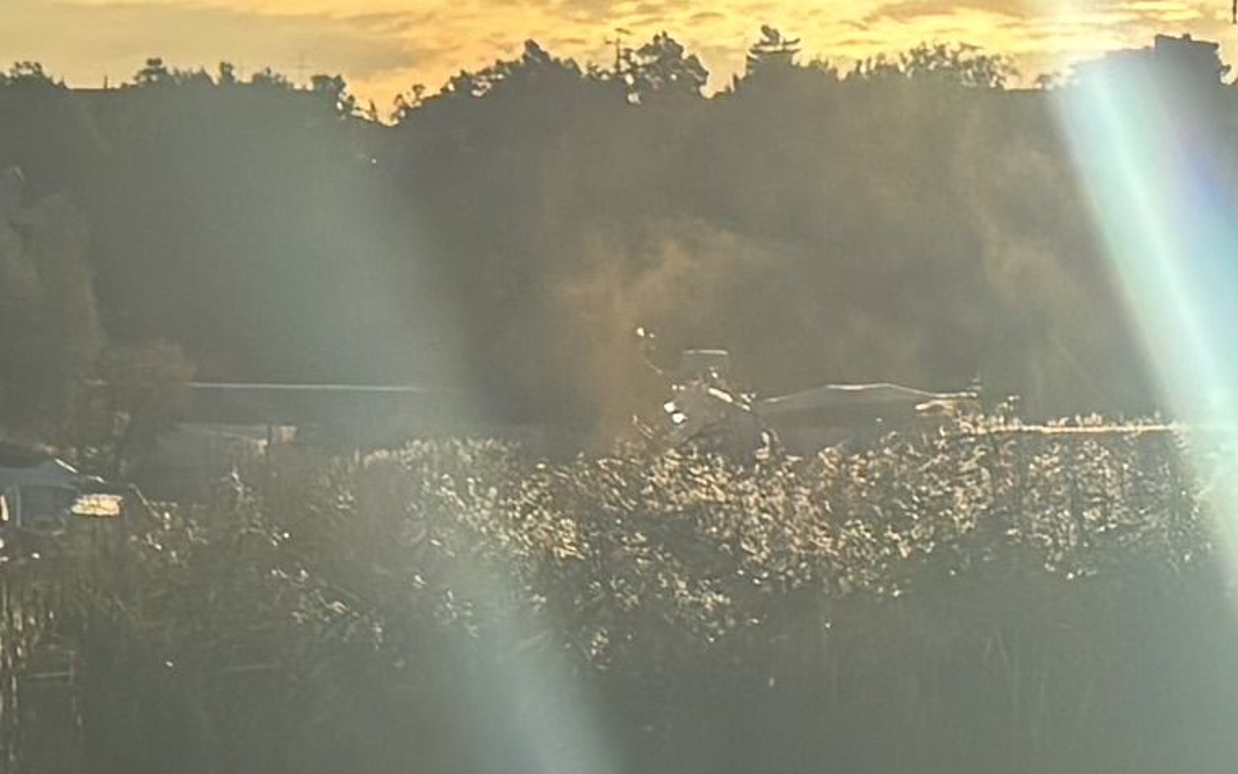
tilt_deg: -11.5
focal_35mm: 208
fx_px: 7017
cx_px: -762
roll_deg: -1.5
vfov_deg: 6.0
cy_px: 1905
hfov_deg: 9.7
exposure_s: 1/5076
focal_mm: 5.96
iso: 50
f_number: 1.6
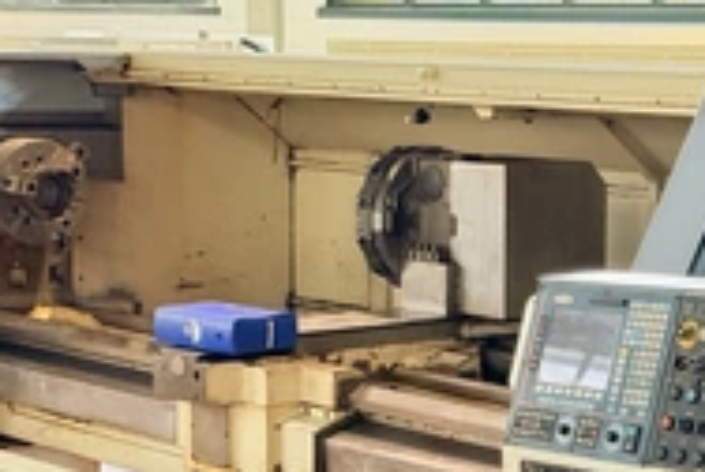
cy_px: 408
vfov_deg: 12.9
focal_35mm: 106
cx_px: 574
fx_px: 2079
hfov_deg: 19.0
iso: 200
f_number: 1.78
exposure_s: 1/33
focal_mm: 6.76
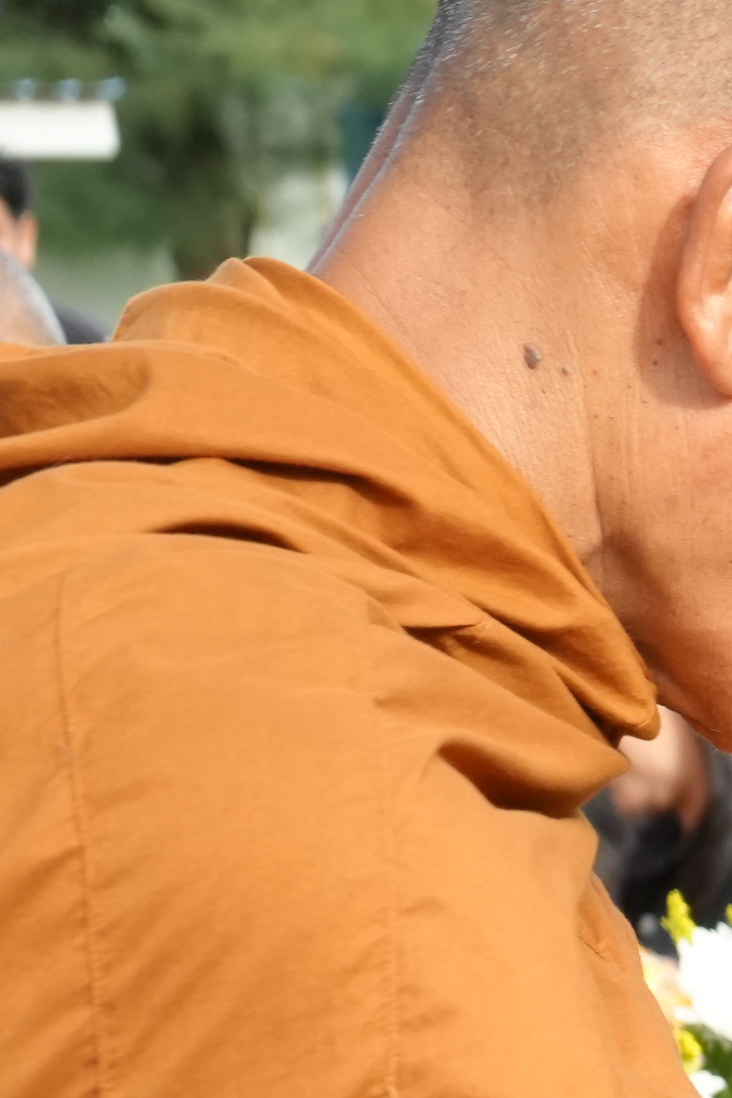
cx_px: 2249
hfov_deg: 6.7
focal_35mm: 184
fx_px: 5613
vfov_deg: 10.9
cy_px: 1480
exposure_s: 1/1000
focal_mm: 41
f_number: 5.6
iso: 1250
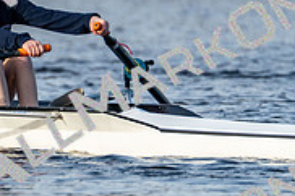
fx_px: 15645
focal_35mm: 1911
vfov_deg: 0.7
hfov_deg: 1.1
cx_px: -173
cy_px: 61
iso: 1000
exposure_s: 1/2000
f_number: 6.3
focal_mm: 600
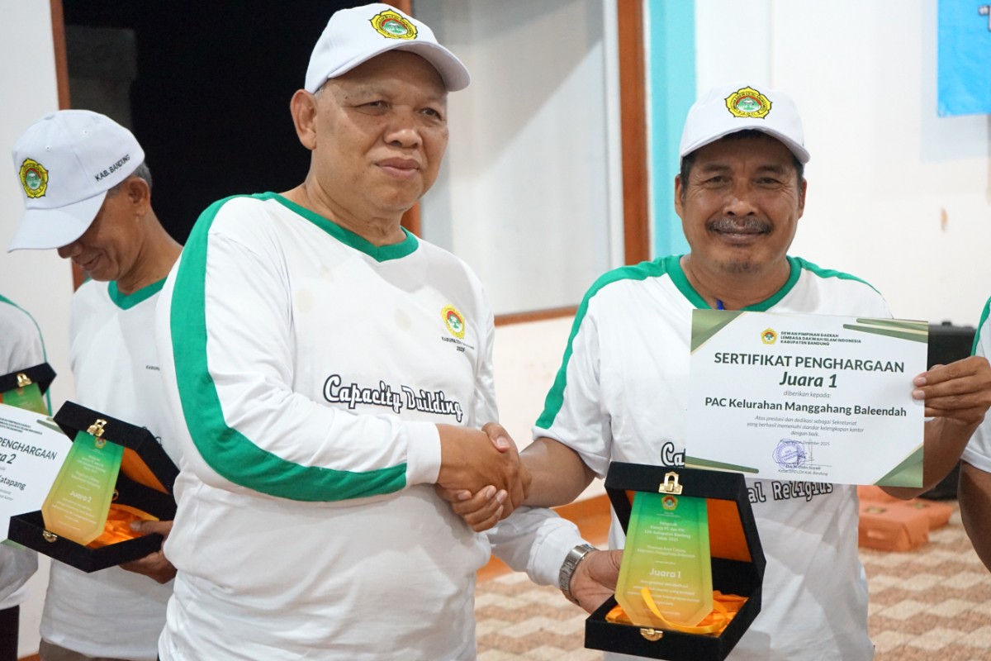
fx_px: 1156
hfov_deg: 46.4
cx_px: 496
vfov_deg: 31.9
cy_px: 330
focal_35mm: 42
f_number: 4.5
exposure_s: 1/100
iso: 6400
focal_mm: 42
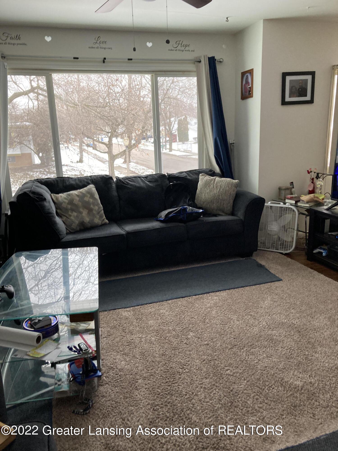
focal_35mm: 28
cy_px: 226
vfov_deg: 63.4
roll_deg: +1.0
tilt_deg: -17.4
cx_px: 169
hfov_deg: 49.7
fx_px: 365
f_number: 1.8
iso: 80
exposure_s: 1/68
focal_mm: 3.99
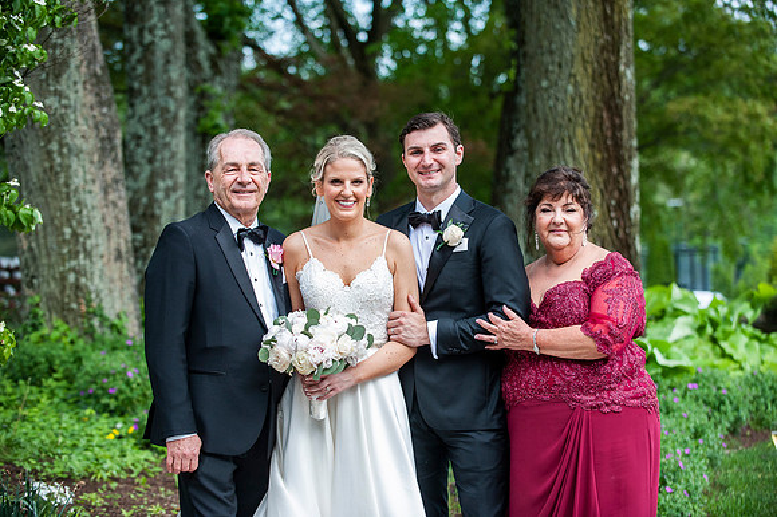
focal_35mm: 91
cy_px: 259
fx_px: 1964
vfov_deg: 15.0
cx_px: 391
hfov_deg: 22.4
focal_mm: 90
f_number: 3.5
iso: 640
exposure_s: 1/1250
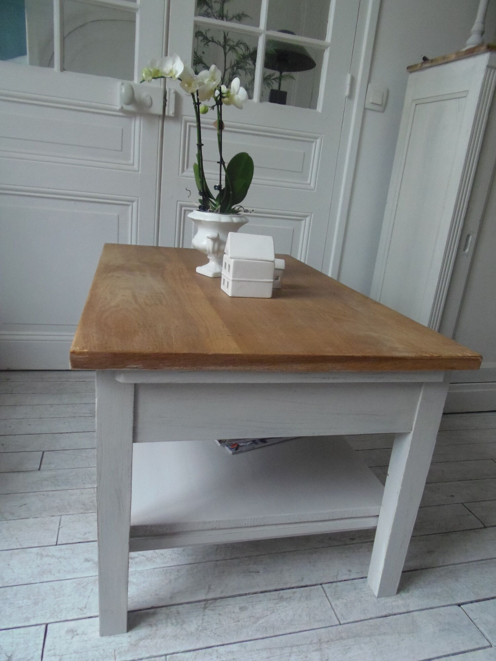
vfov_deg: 71.6
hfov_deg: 56.8
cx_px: 248
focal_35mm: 24
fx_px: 459
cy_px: 330
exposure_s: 1/30
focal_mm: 4.3
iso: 320
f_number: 2.9
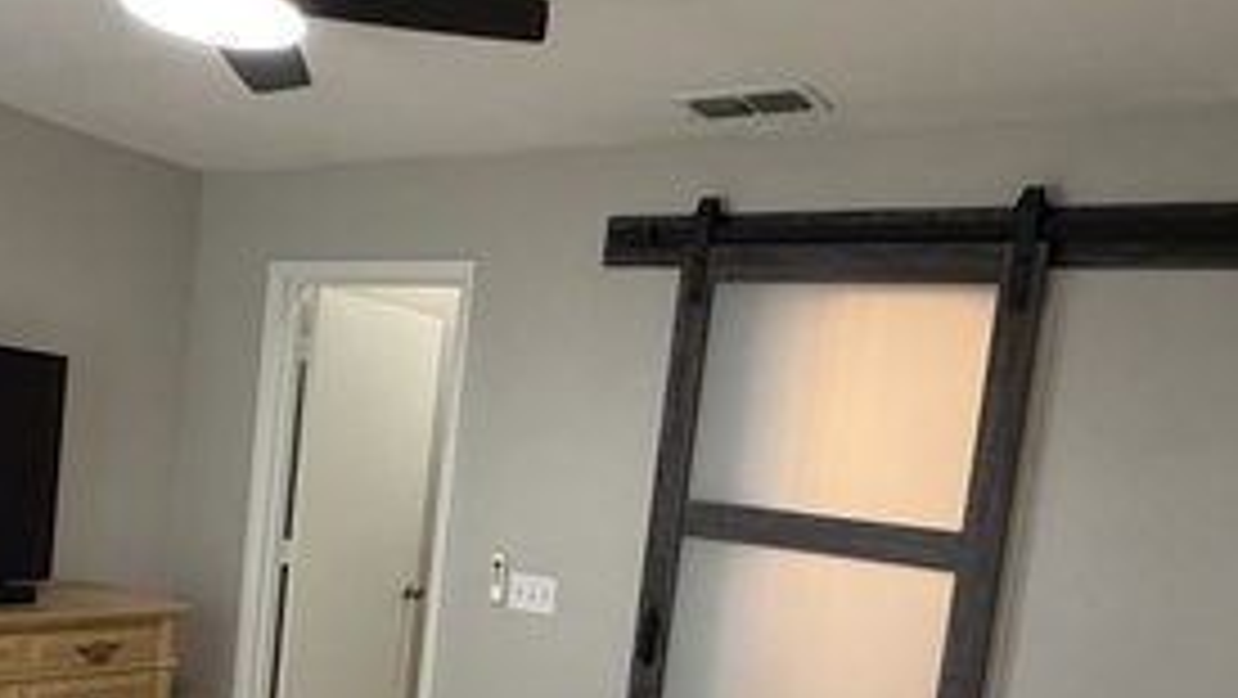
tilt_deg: -4.6
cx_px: 479
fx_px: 1215
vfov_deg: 31.0
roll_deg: -6.5
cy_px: 581
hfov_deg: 53.5
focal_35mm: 37
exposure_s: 1/134
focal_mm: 2.22
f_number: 2.2
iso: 320
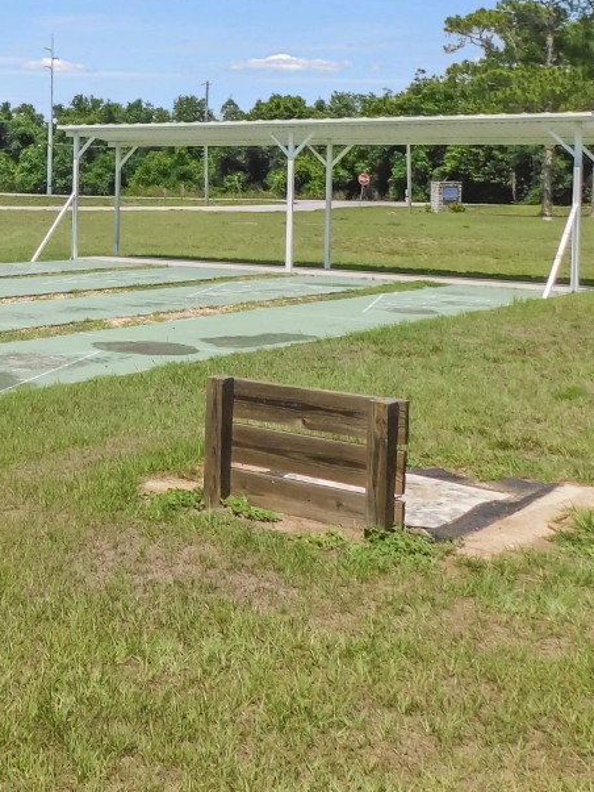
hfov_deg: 23.6
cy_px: 136
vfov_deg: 33.7
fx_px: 1257
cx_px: -171
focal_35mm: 55
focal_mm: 4
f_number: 6
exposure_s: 1/500
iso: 125
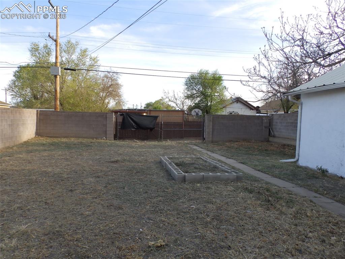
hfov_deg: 76.4
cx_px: 172
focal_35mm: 22
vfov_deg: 61.0
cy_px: 130
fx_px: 219
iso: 80
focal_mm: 4
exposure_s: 1/200
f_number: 4.5
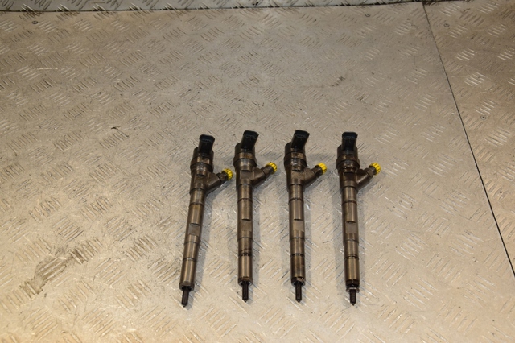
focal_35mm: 42
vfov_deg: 31.9
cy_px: 172
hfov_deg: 46.4
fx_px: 600
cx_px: 258
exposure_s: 1/200
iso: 800
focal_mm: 28
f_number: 7.1
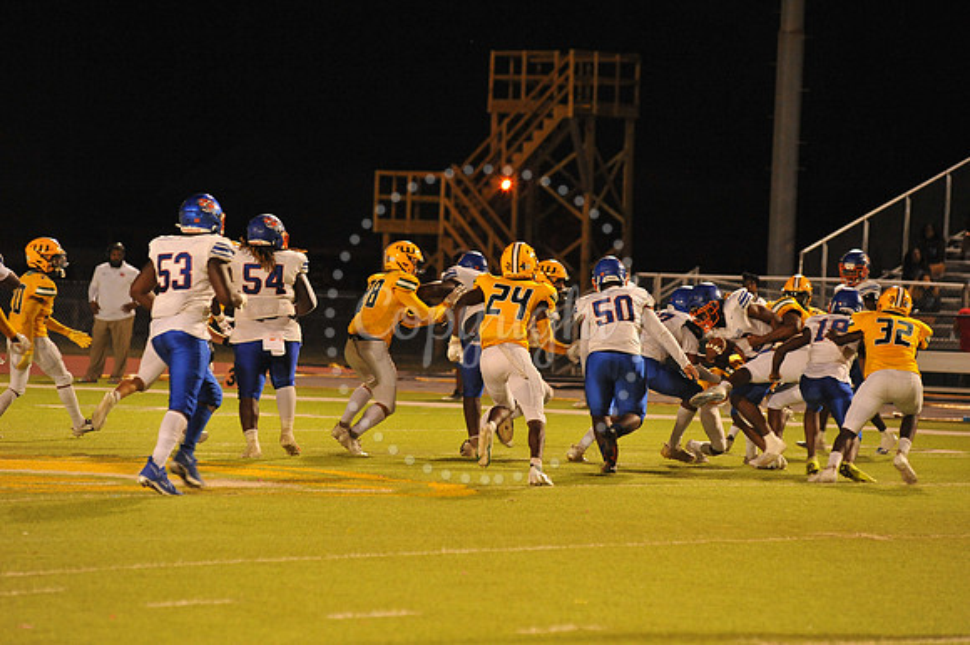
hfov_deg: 10.3
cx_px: 485
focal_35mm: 200
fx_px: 5386
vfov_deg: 6.9
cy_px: 322
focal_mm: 200
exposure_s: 1/160
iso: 3200
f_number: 4.5
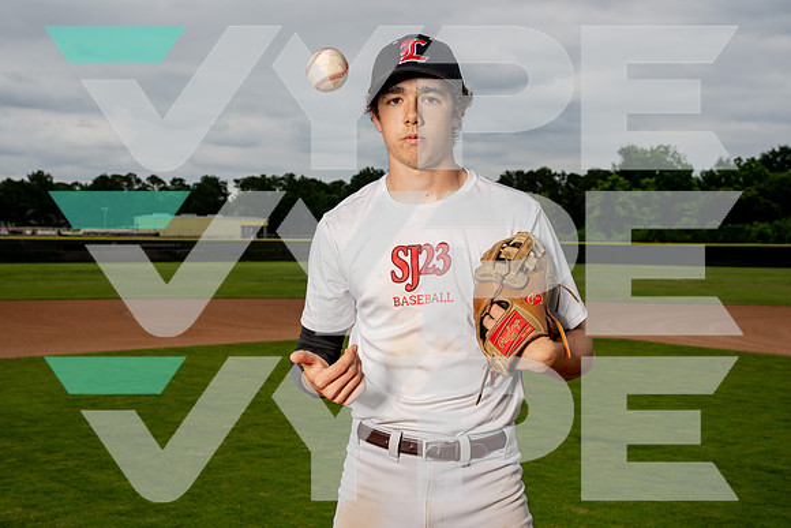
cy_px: 264
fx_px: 1155
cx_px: 389
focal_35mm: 53
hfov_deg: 37.8
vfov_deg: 25.7
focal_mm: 50
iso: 50
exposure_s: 1/250
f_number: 8
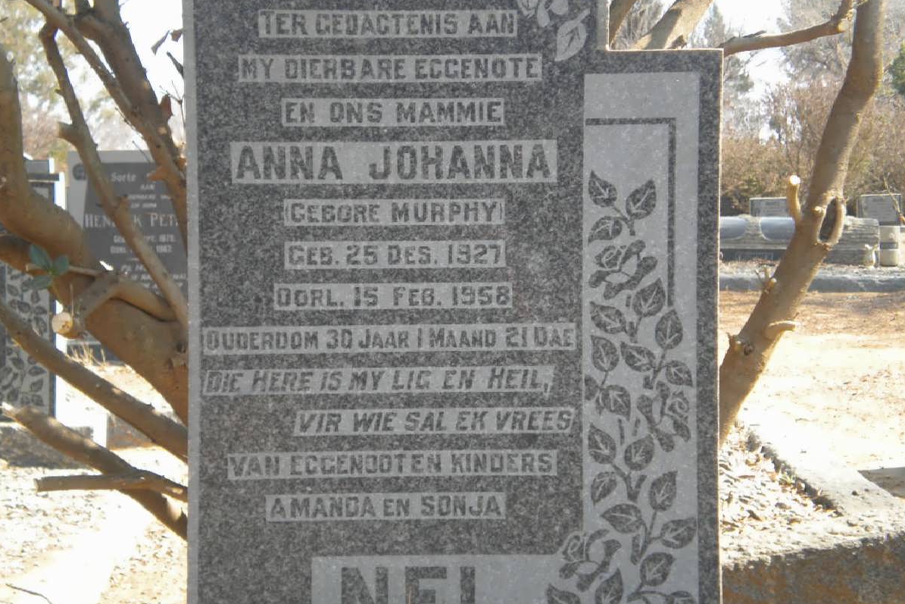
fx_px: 1785
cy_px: 319
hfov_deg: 28.5
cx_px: 453
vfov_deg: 19.2
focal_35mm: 71
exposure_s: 1/126
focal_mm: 12.3
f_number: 4.6
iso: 80
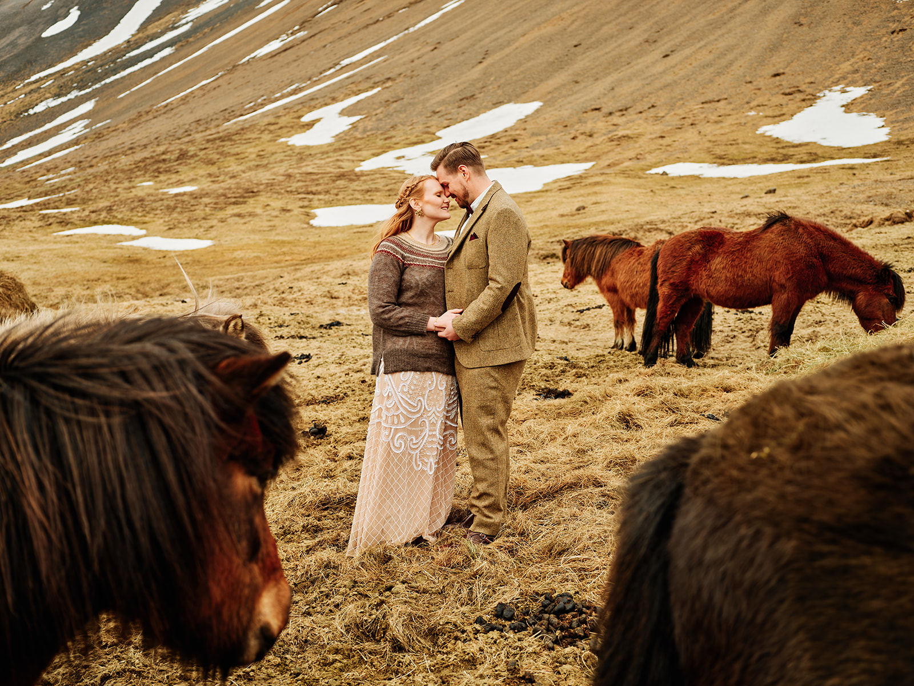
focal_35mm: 40
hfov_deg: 46.8
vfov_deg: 36.0
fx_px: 1056
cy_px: 343
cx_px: 457
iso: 100
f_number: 4.5
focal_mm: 50
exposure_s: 1/170
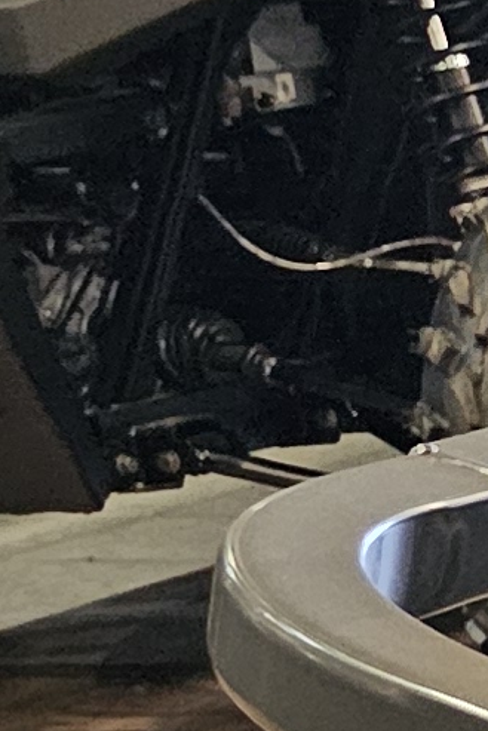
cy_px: 1090
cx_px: 2726
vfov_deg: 10.3
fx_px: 3942
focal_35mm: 194
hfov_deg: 5.1
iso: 1000
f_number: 1.7
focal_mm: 6.3
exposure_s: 1/120
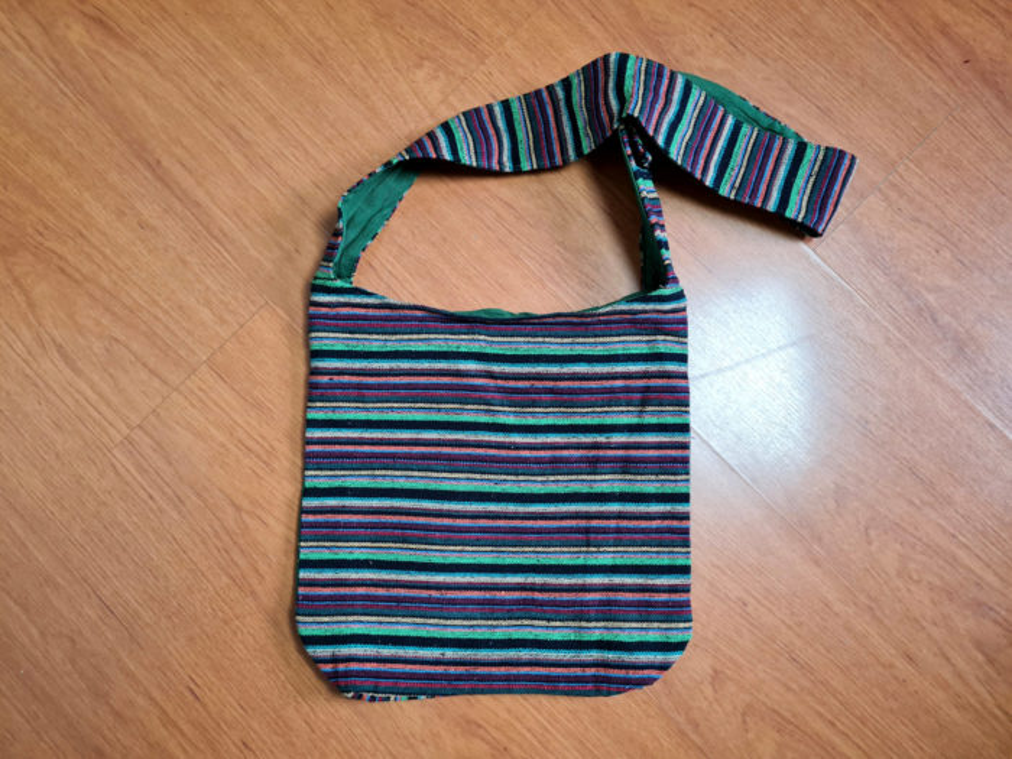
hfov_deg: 67.3
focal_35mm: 26
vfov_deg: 53.1
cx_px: 506
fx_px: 760
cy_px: 380
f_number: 1.8
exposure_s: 1/120
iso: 320
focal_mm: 5.4
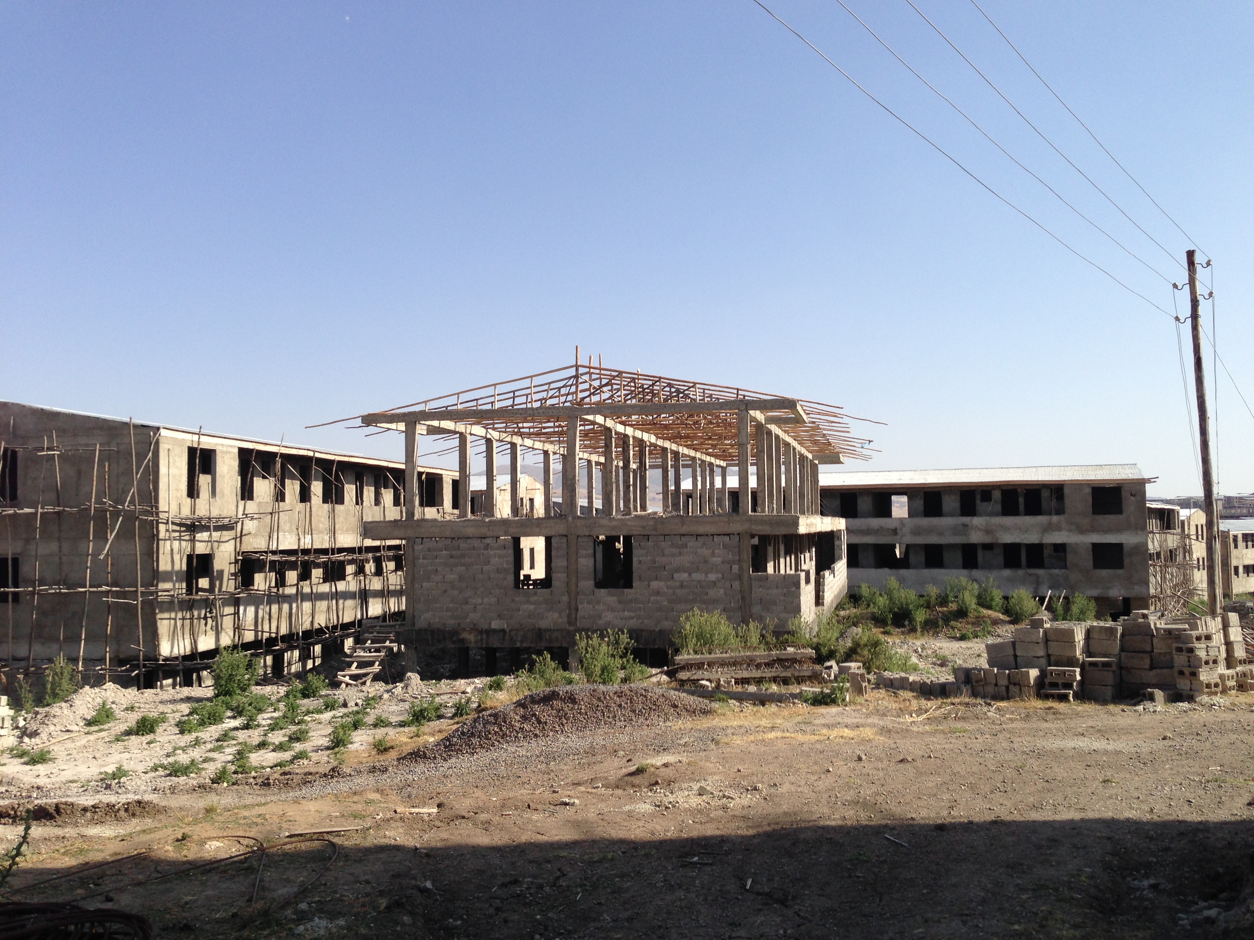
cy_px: 470
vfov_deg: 42.9
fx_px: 1195
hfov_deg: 55.4
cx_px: 627
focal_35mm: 33
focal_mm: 4.12
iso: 50
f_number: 2.4
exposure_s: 1/1323
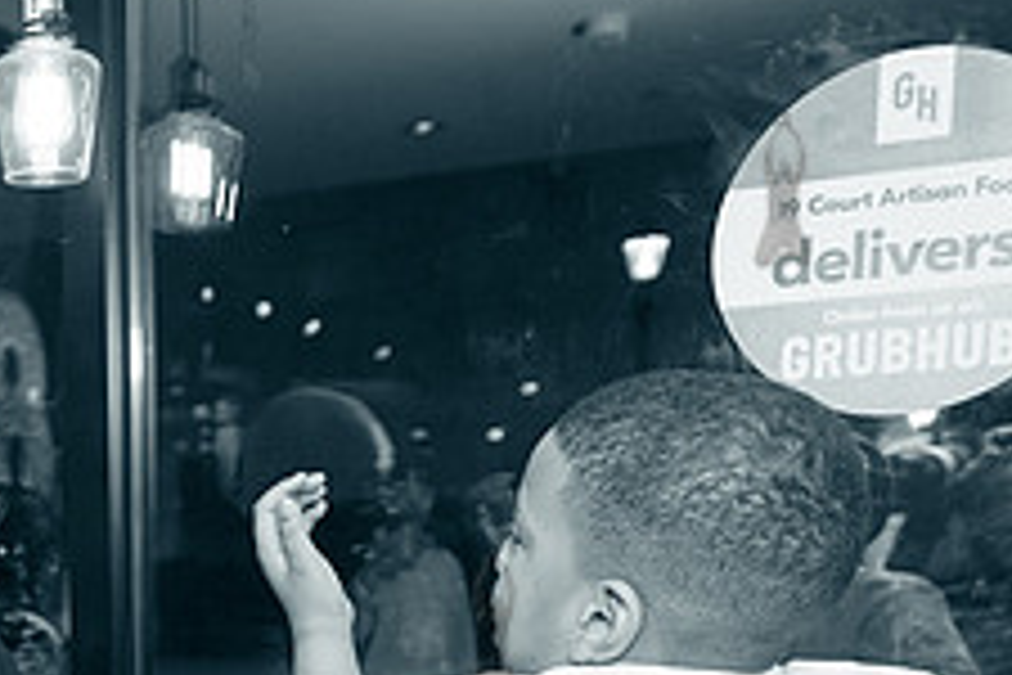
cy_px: 839
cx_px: -90
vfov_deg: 20.3
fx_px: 1743
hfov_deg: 29.4
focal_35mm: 62
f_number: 3.5
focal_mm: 24
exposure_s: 1/400
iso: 1250
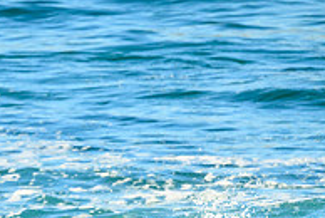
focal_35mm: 1195
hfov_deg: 1.7
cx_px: -45
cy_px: 267
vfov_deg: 1.2
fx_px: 10804
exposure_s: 1/2000
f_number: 9
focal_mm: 400
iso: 1800
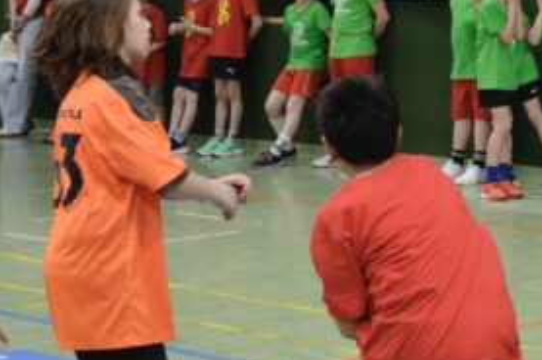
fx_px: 2000
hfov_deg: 14.4
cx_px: 810
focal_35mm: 133
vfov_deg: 10.3
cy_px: 65
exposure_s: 1/400
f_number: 4
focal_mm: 24
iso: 1600
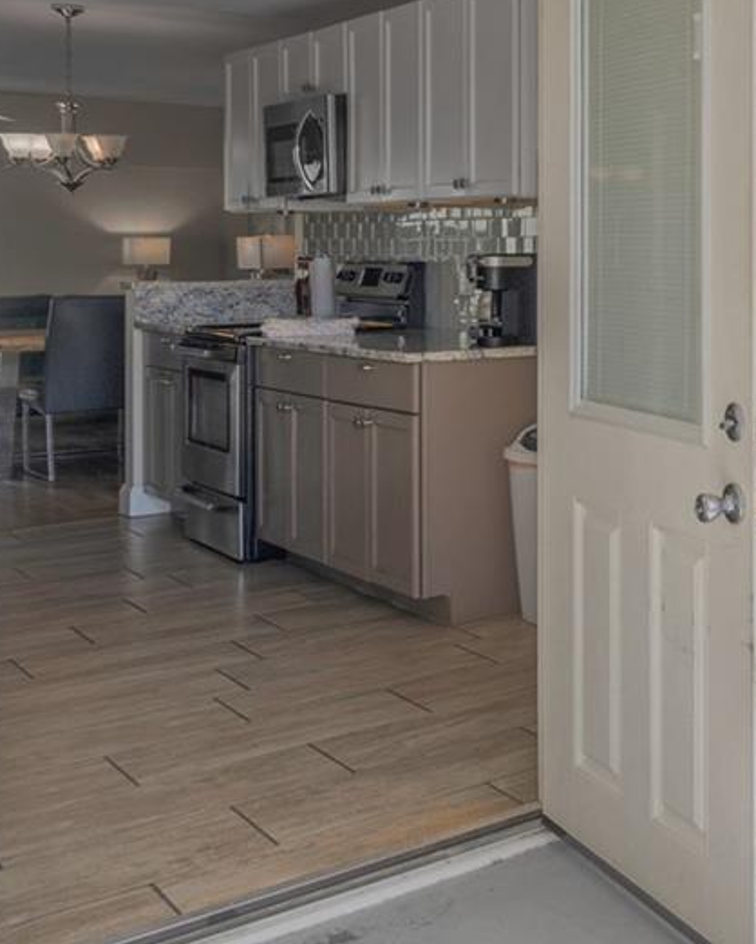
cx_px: 1261
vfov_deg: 39.2
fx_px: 1286
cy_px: 230
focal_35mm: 46
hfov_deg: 23.0
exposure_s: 1/640
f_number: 6.3
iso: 100
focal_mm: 16
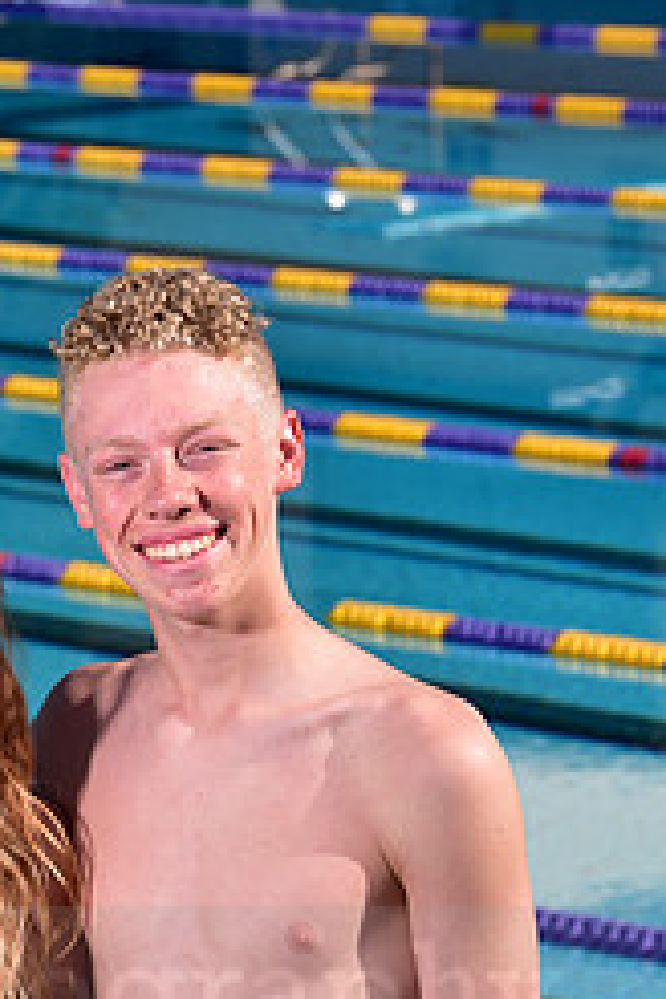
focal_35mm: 273
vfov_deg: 7.5
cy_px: 962
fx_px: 7575
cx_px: 26
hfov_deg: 5.0
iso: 80
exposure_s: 1/250
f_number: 9
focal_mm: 116
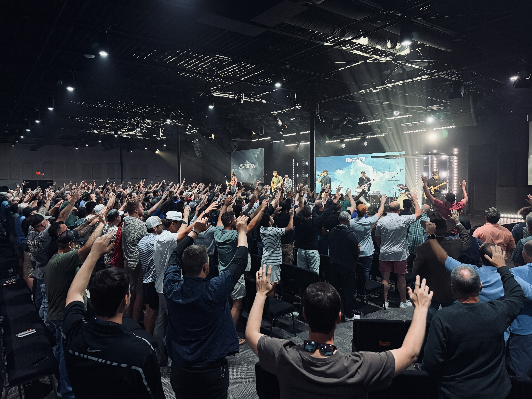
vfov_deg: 56.8
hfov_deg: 71.6
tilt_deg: -2.9
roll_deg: +0.4
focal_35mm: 24
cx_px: 266
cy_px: 200
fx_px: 369
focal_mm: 6.76
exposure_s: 1/60
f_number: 1.78
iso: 500
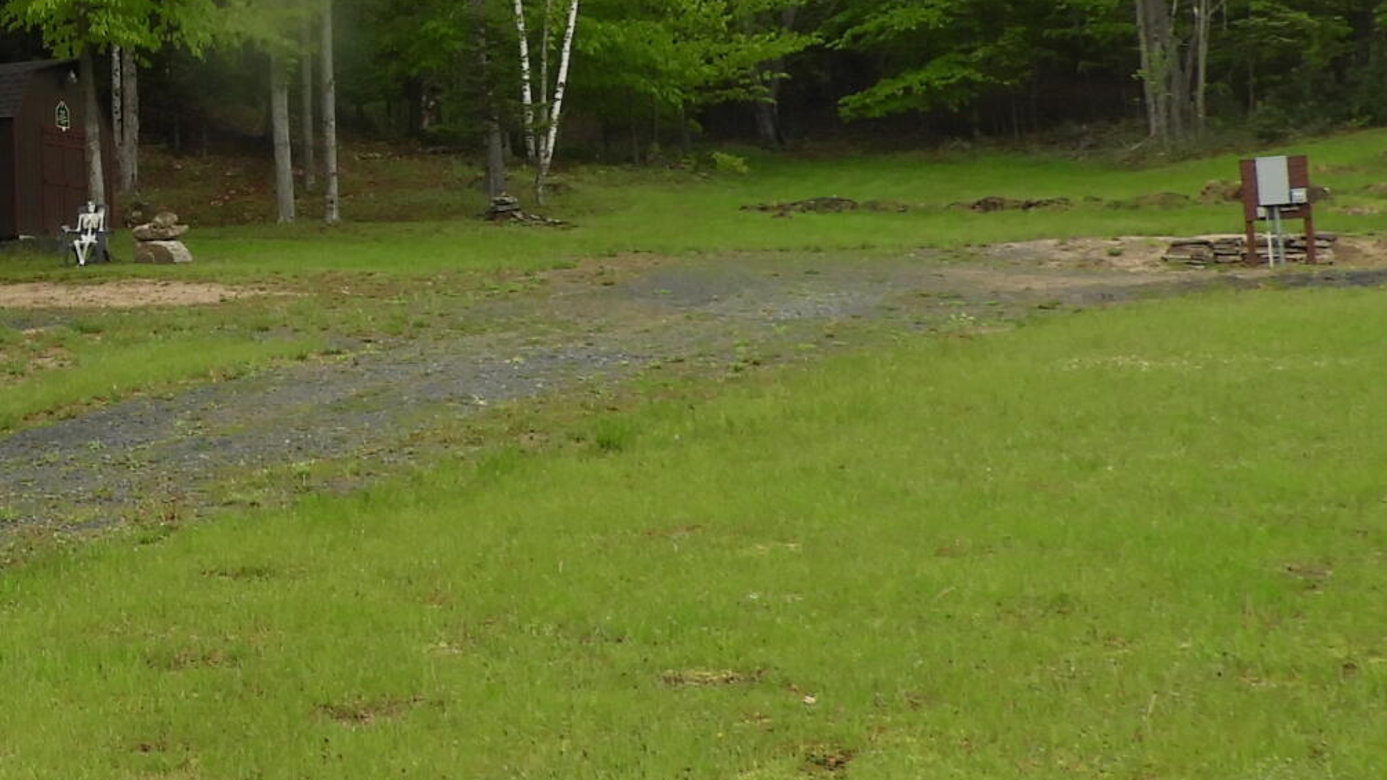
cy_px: 135
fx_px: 2869
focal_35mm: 78
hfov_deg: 24.9
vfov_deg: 15.4
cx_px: -204
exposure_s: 1/250
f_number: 3.3
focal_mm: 4.3
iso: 100
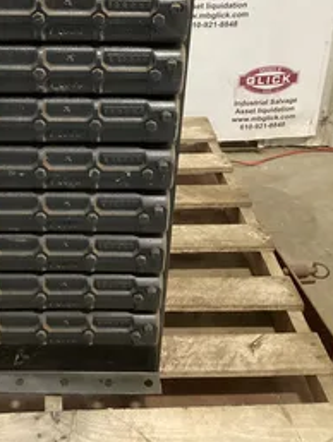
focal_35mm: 48
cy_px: 103
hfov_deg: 29.8
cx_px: 81
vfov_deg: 38.5
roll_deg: +2.2
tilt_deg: -24.6
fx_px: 615
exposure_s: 1/50
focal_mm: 3.3
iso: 320
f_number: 2.4
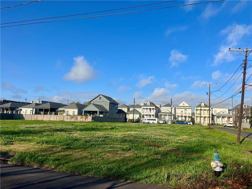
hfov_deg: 67.3
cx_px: 126
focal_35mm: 26
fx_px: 189
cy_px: 94
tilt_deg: +7.8
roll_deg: -2.3
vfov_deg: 53.1
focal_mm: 5.1
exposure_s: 1/4149
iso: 50
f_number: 1.6
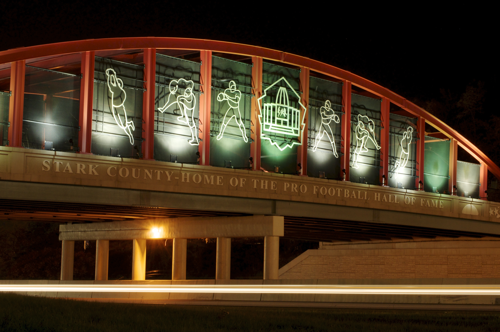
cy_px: 166
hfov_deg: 24.6
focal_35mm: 82
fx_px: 1144
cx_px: 250
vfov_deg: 16.5
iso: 500
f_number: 22
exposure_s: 10
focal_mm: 55
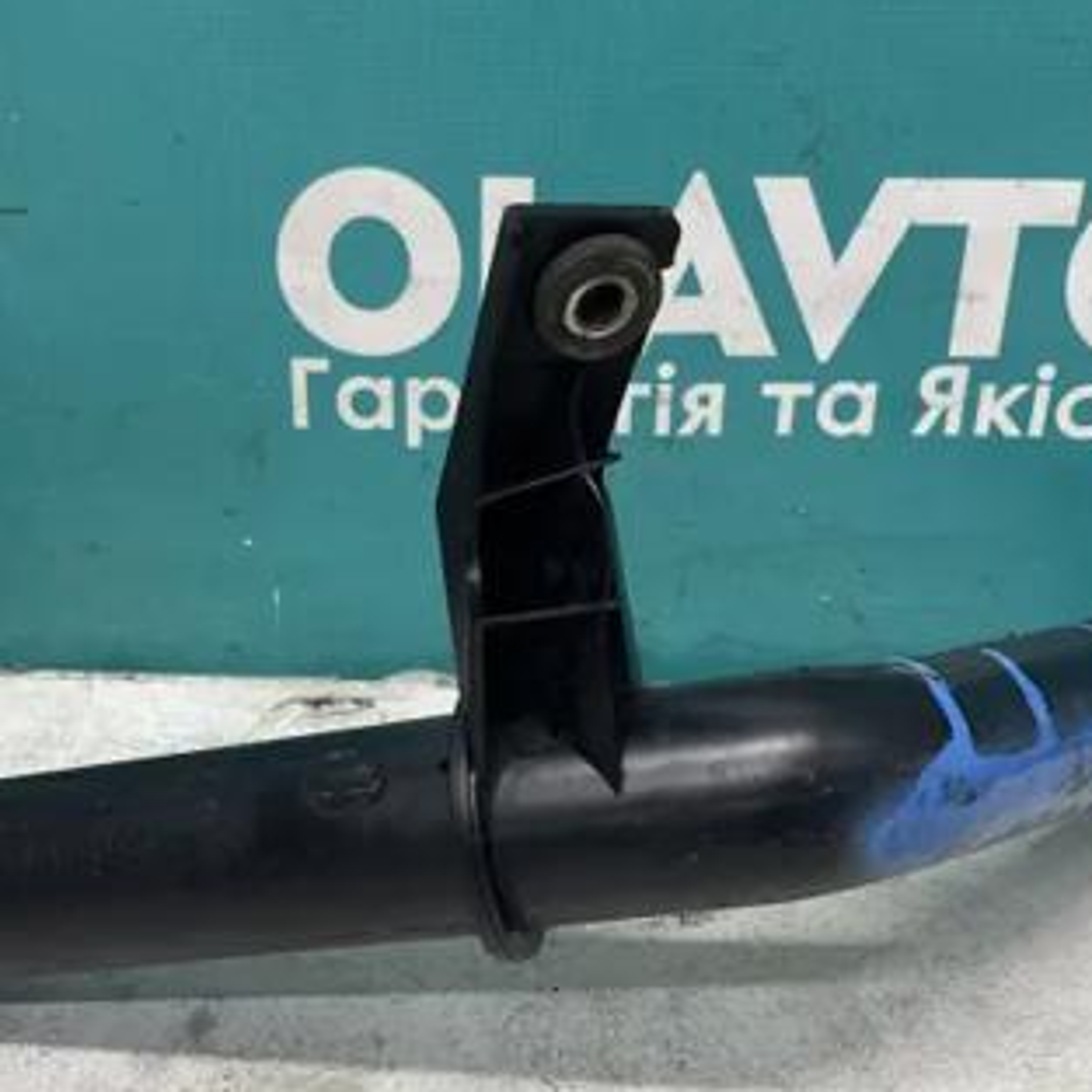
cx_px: 474
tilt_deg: -30.4
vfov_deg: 35.9
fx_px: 1677
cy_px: 652
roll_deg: +0.6
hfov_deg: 36.0
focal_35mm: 47
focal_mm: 4.2
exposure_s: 1/100
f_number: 1.6
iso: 125
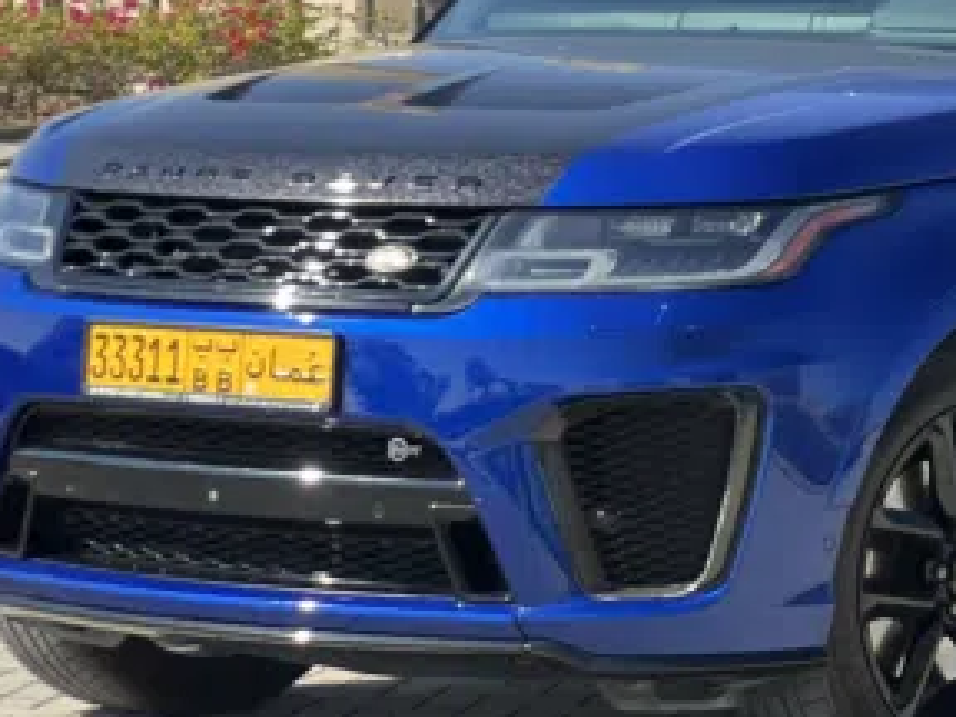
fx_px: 4723
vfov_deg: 8.7
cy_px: 206
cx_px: 863
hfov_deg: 11.5
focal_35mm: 171
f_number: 2.8
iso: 32
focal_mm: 9
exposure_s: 1/382
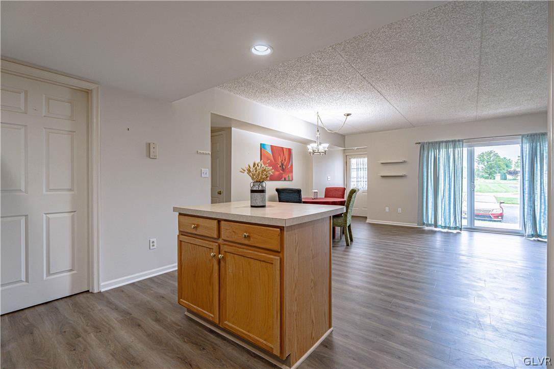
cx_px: 277
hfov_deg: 96.7
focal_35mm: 16
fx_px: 246
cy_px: 184
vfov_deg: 73.7
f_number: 5
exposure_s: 1/500
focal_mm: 16
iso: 640
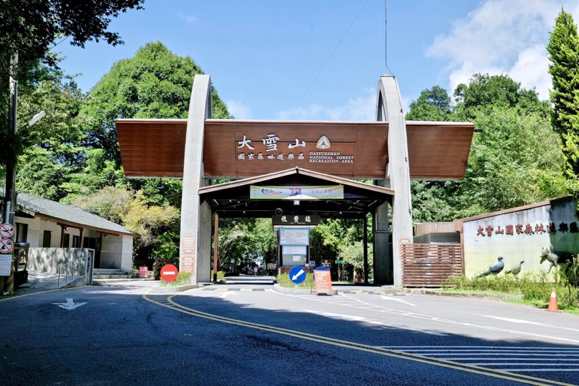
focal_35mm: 35
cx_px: 290
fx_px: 563
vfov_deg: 37.9
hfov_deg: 54.4
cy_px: 193
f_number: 11
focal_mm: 35
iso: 200
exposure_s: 1/160
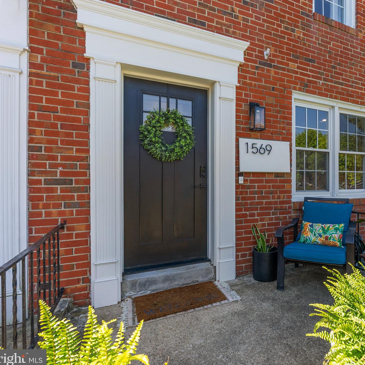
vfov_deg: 72.1
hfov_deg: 68.2
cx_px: 267
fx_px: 251
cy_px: 181
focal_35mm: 21
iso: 200
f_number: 8
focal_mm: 16
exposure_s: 1/160
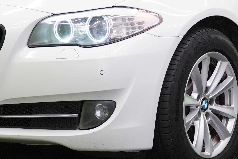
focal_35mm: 167
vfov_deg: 8.2
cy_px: -18
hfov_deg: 12.3
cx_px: 159
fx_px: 1104
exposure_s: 1/40
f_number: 5
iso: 400
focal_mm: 51
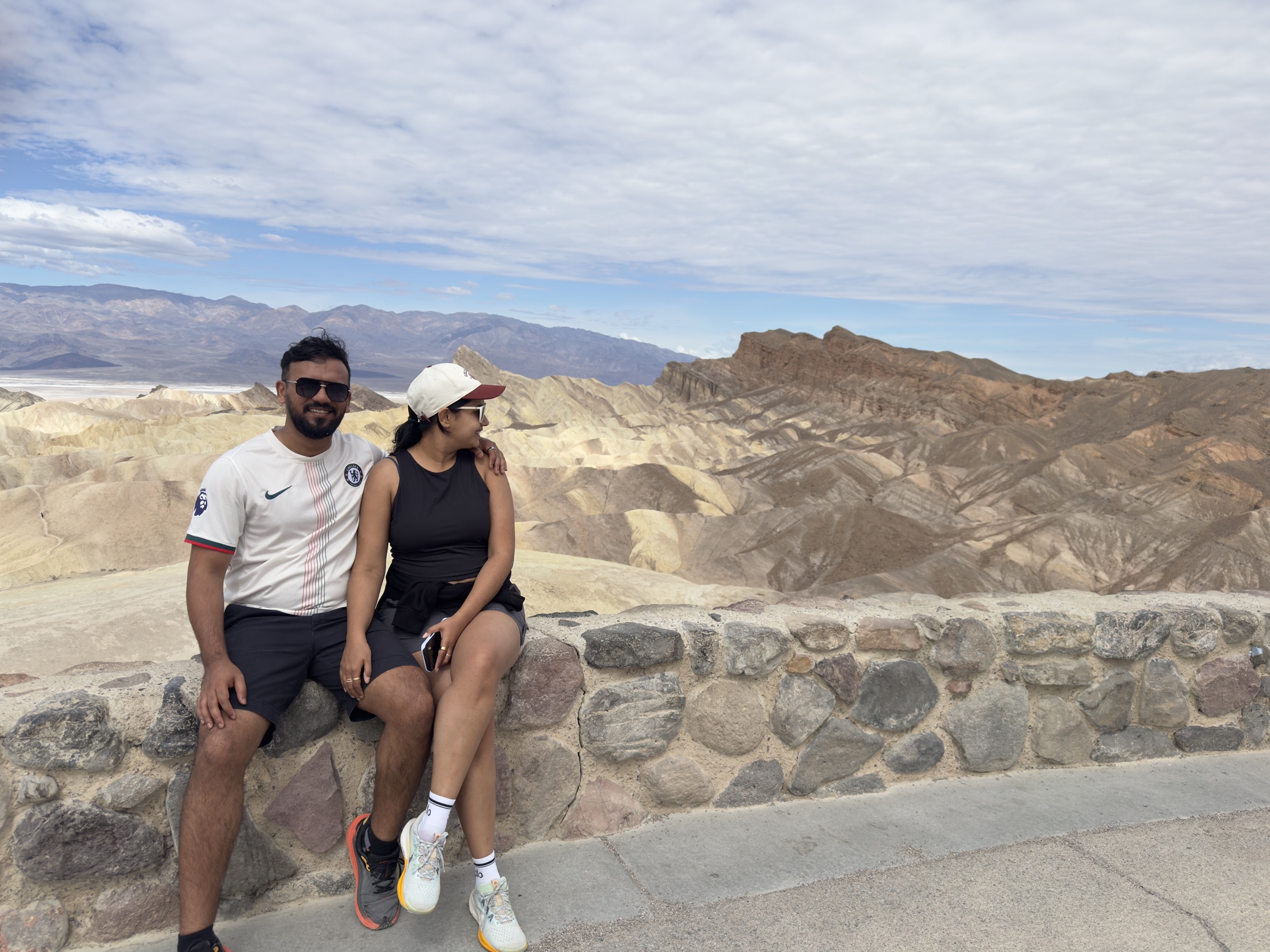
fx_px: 881
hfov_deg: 71.6
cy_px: 476
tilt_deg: -8.4
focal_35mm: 24
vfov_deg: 56.8
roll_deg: -2.5
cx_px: 635
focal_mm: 6.76
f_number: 1.78
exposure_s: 1/11628
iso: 100
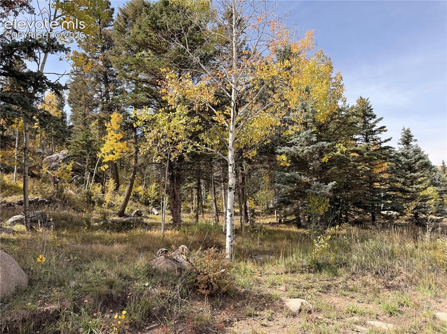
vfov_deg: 56.8
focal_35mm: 24
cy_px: 167
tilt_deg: +9.0
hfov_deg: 71.6
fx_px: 310
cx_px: 224
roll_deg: +1.9
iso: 100
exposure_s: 1/2053
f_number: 1.78
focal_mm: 6.76
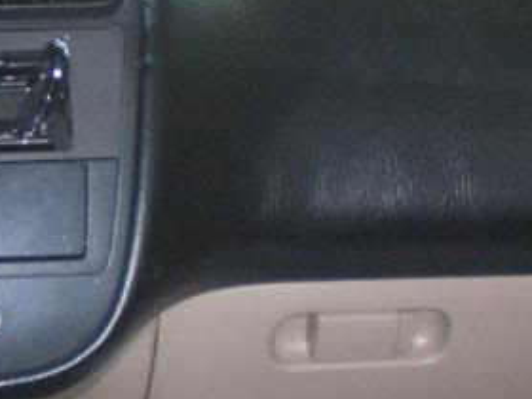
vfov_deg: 10.6
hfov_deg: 13.7
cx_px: -135
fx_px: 2136
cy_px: 68
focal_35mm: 139
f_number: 3.1
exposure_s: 1/60
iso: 200
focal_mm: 6.3
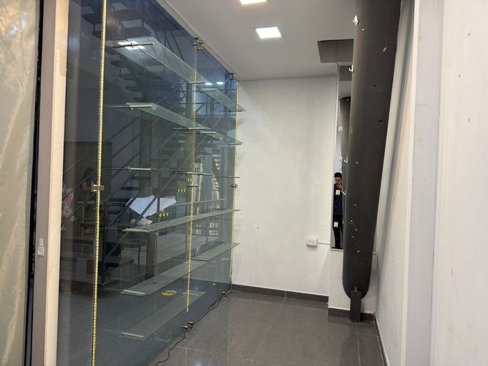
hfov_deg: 71.6
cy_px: 183
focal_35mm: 24
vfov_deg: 56.8
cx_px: 244
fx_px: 338
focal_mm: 6.76
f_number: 1.78
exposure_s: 1/60
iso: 125
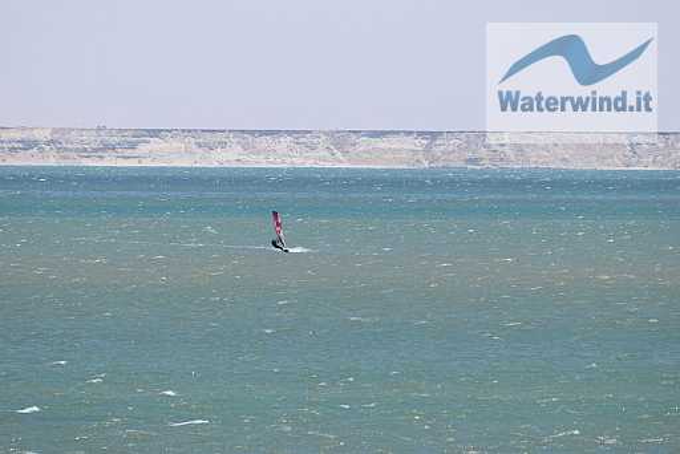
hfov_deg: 4.6
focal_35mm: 450
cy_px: 227
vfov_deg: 3.1
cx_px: 340
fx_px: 8504
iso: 200
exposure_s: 1/800
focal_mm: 300
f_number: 7.1
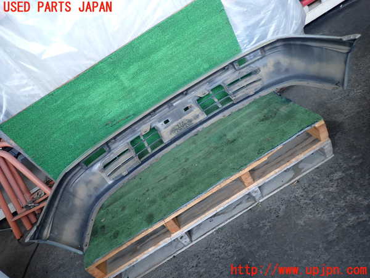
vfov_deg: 54.9
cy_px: 139
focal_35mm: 25
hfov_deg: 69.4
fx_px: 267
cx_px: 185
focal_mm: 4.5
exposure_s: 1/125
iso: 100
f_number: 2
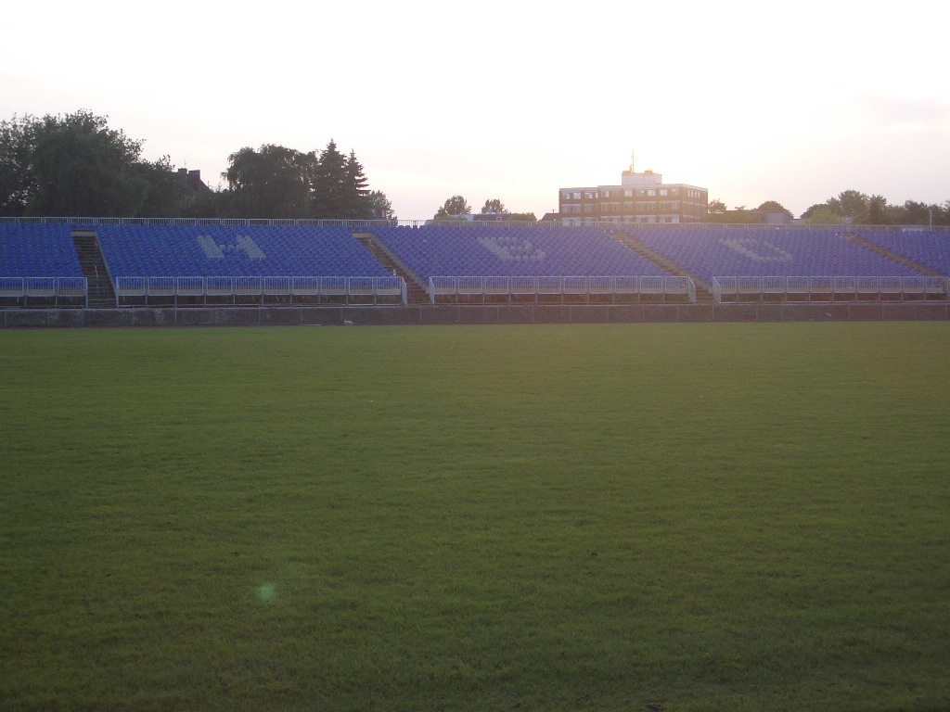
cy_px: 356
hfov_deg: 31.2
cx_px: 475
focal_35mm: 62
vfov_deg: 23.7
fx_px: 1702
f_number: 3.5
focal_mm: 10.2
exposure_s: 1/125
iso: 50
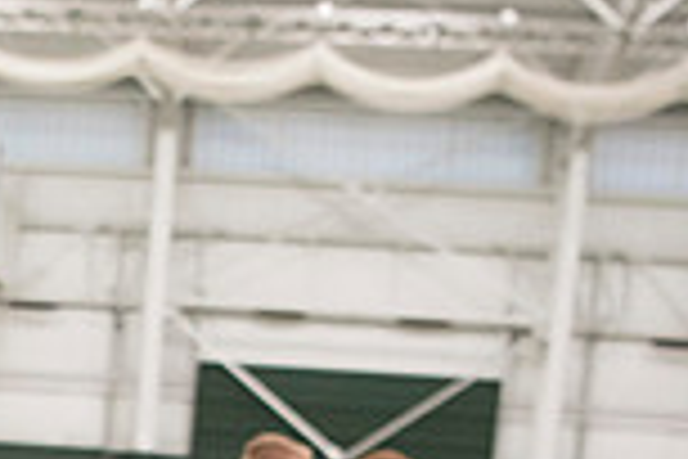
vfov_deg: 12.2
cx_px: -54
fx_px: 2026
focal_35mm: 106
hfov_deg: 18.6
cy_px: 736
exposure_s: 1/200
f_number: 2.8
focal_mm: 28
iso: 2000
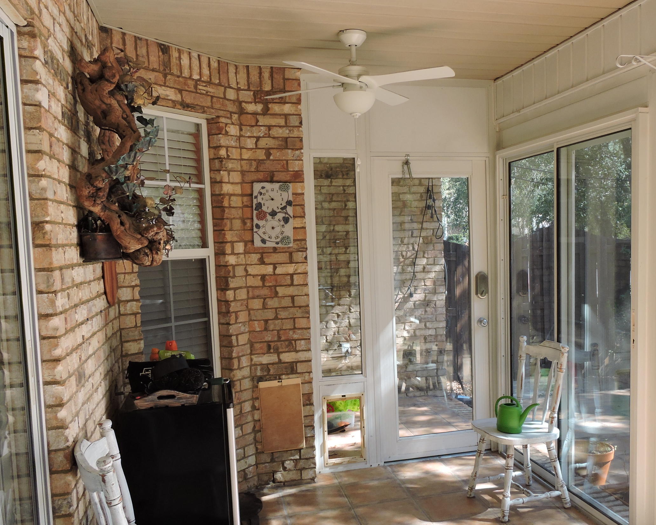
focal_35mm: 34
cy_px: 299
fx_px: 660
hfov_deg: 52.2
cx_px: 415
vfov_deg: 43.3
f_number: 3.3
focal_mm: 4.3
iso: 100
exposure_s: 1/80
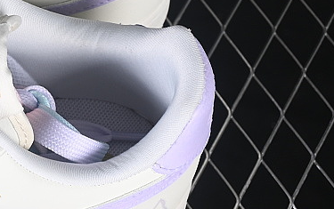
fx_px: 2004
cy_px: 88
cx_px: -123
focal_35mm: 220
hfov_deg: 9.3
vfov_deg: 6.0
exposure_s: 1/80
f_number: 7.1
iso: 160
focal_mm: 50
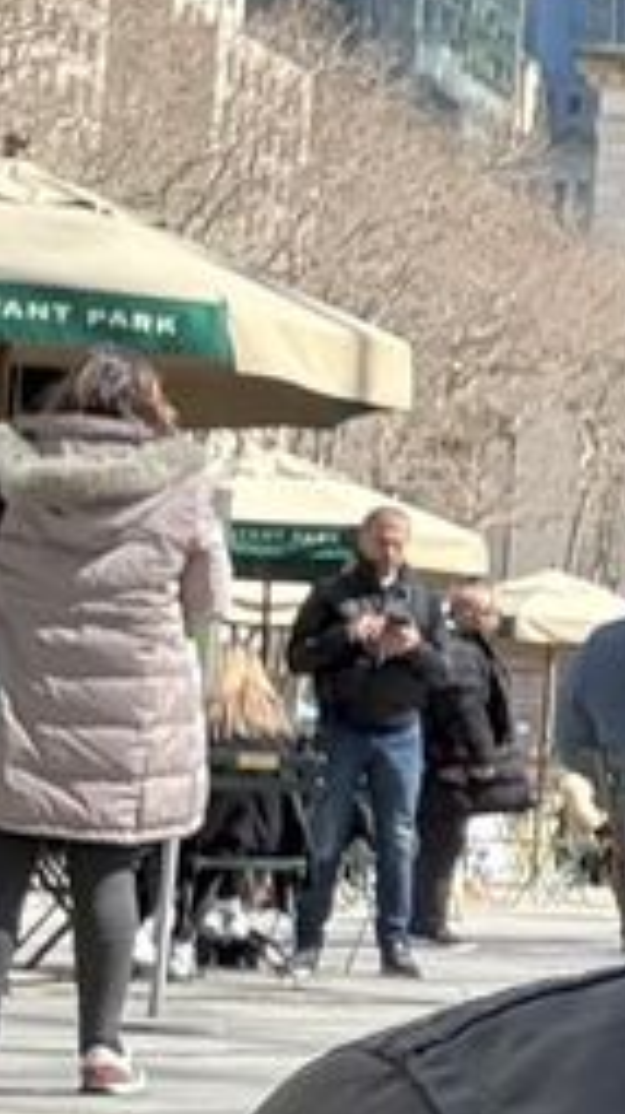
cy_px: 633
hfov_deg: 8.4
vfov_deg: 17.0
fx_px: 3721
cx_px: 1705
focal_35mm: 126
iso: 40
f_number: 1.9
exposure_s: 1/270
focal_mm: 2.69
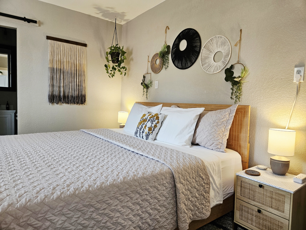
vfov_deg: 58.9
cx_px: 153
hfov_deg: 73.9
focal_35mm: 23
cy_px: 115
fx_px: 203
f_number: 1.8
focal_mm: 5.4
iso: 160
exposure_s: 1/120
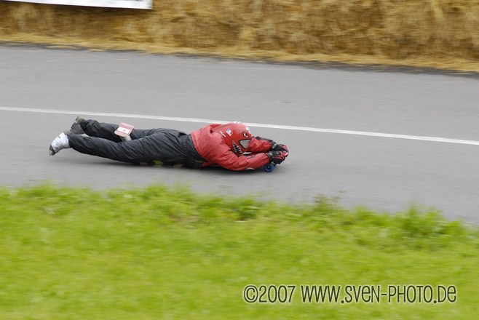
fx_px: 3995
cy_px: 160
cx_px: 240
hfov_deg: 6.9
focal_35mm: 300
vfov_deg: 4.6
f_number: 9
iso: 200
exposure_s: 1/125
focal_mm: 200
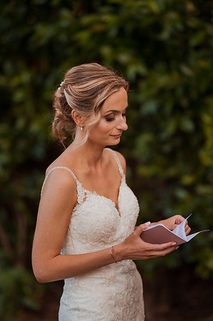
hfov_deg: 10.1
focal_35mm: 135
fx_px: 1201
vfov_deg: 15.2
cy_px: 160
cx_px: 106
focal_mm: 135
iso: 320
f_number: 1.8
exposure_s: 1/1000
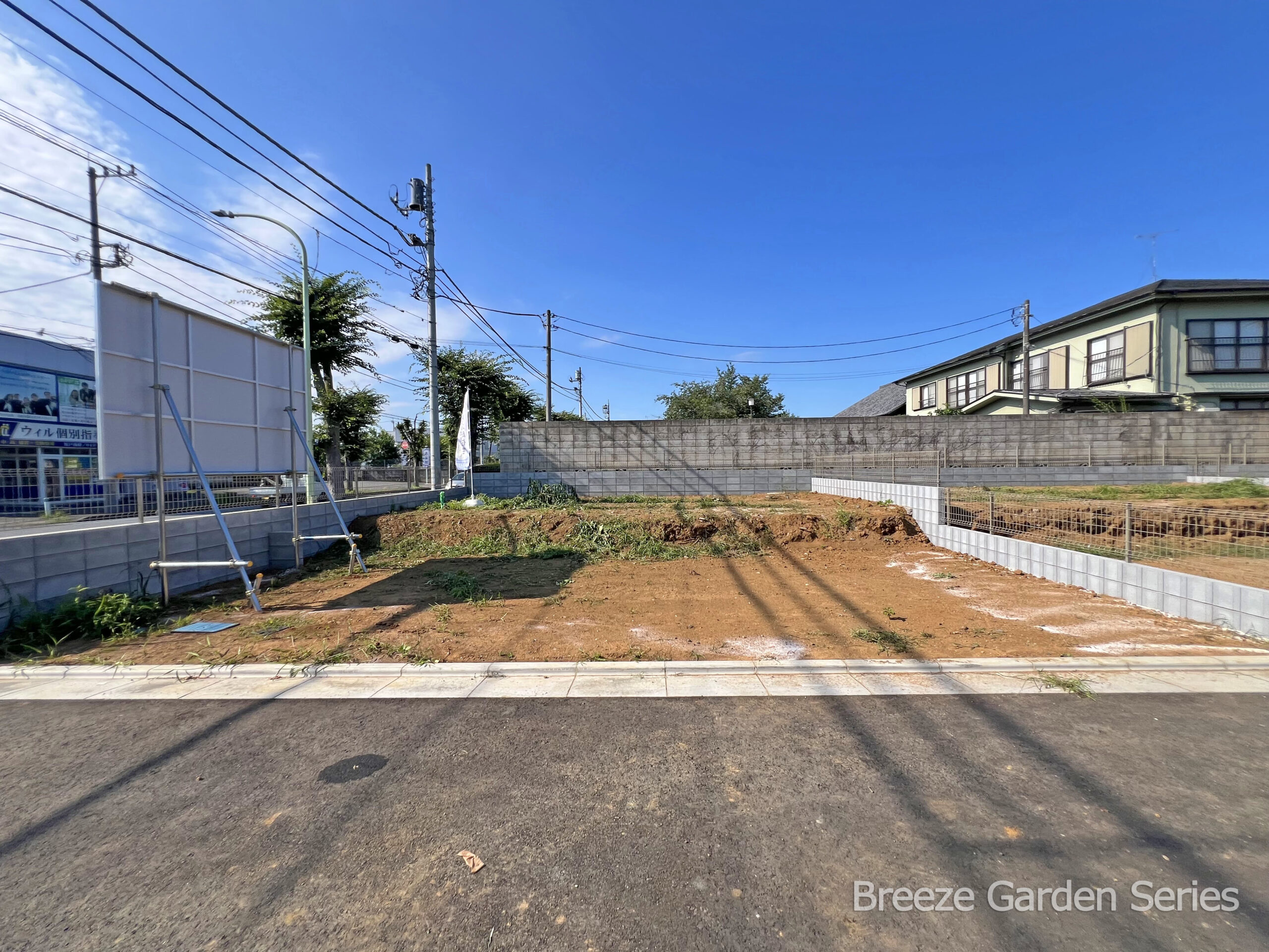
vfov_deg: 89.9
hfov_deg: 106.2
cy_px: 476
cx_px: 634
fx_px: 477
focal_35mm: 13
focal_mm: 1.57
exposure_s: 1/1292
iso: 32
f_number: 1.8
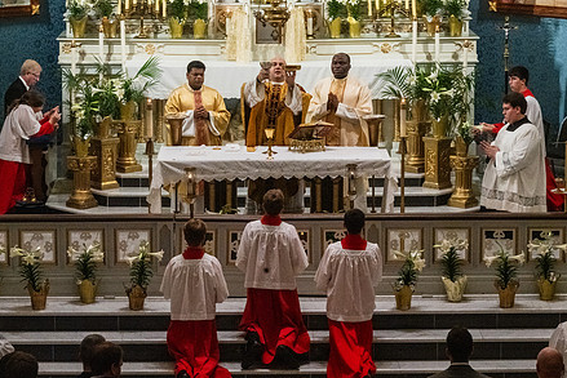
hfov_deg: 15.2
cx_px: 291
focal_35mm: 135
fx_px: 2127
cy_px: 155
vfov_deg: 10.2
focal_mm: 99
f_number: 16
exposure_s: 1/60
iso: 5000
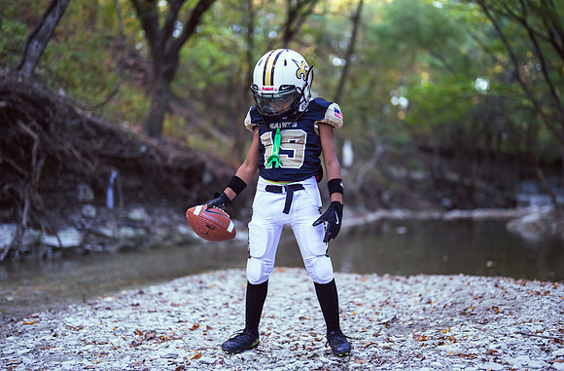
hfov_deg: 37.8
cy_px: 190
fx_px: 825
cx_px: 294
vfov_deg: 25.3
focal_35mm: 53
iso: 320
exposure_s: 1/320
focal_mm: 50
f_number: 1.2
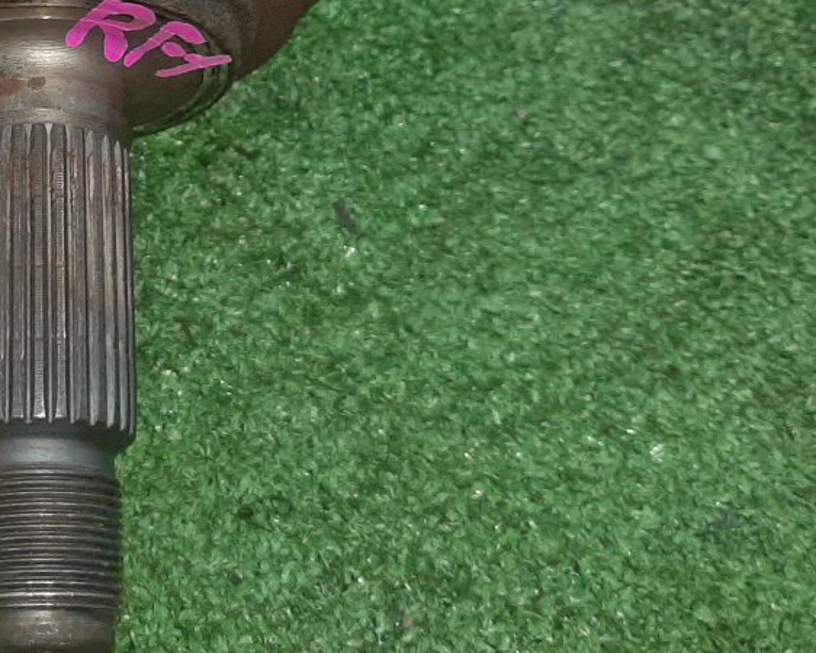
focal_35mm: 65
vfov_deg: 23.0
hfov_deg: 27.4
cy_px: 90
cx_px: -12
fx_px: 1570
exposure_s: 1/50
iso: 170
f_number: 1.7
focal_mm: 3.93
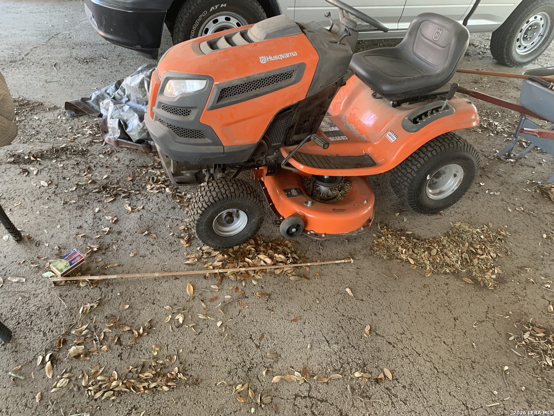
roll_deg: -5.9
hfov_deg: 67.3
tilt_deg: -38.7
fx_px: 416
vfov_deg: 53.1
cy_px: 208
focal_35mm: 26
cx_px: 277
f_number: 1.8
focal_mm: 4.25
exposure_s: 1/60
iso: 160
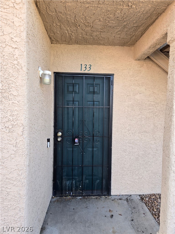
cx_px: 88
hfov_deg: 58.9
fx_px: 155
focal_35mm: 23
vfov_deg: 73.9
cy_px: 117
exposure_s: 1/180
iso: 32
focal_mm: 5.4
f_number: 1.8
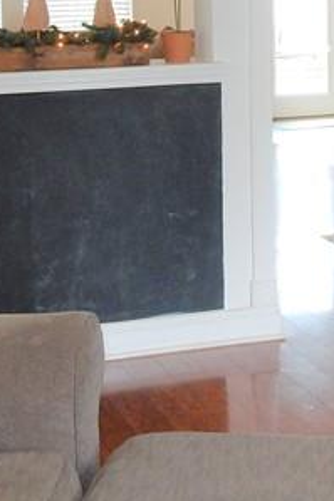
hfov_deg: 15.3
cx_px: 203
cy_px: 52
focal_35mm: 89
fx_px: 1240
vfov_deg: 22.3
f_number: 3.7
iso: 200
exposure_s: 1/30
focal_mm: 4.5
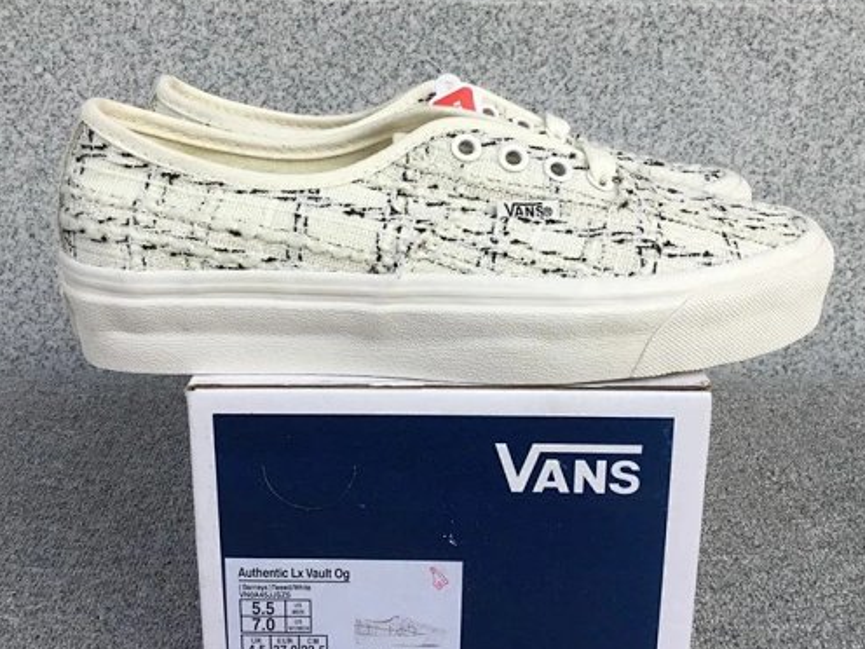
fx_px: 1000
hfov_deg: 46.8
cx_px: 434
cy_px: 295
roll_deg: -0.5
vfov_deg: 35.9
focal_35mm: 40
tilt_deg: -16.8
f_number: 2.4
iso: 25
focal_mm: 3.3
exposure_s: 1/646
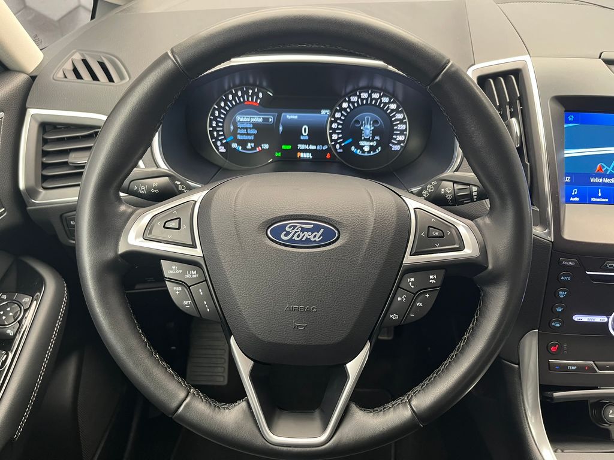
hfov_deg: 67.3
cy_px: 230
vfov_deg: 53.1
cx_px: 307
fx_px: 461
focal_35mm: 26
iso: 250
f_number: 1.6
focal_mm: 5.1
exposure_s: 1/55
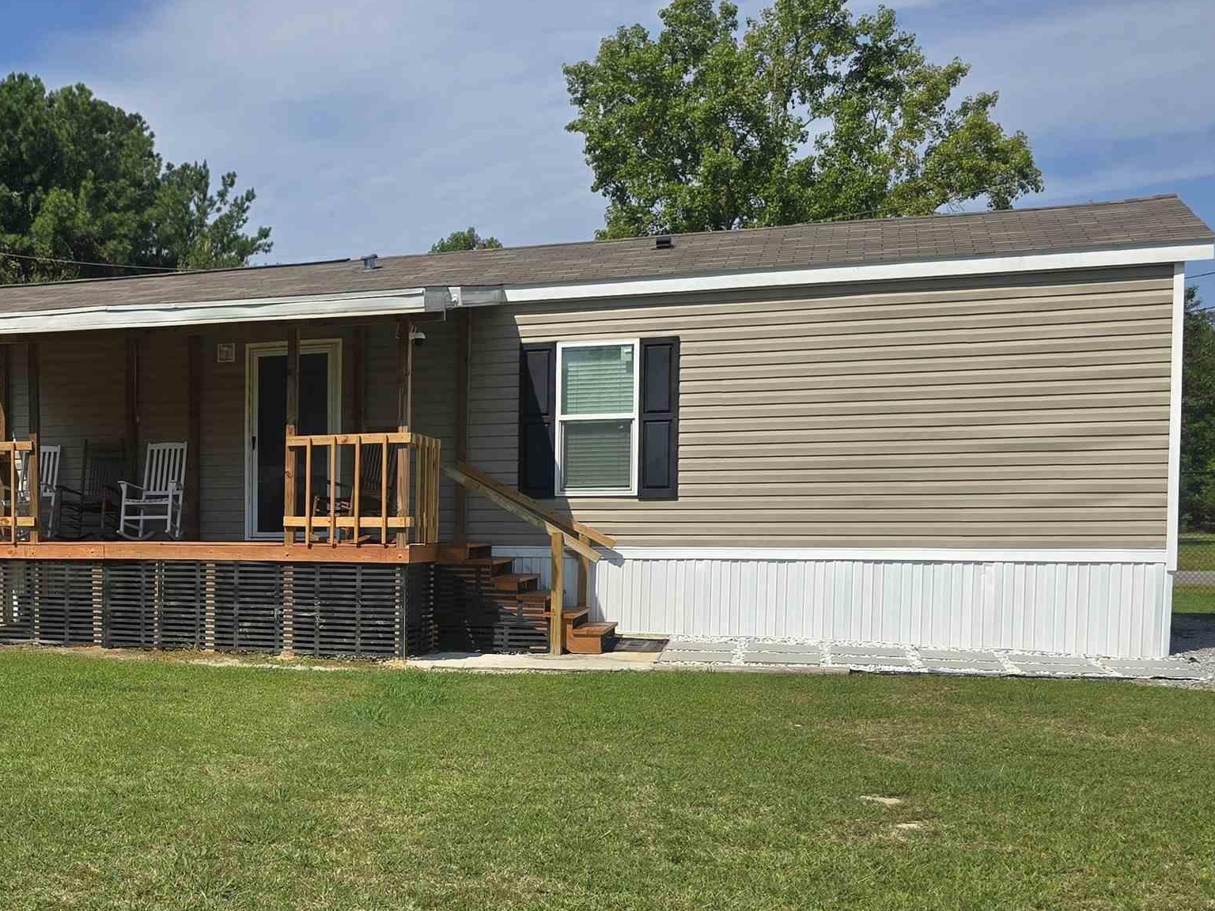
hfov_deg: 38.0
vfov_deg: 31.3
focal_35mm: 46
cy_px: 591
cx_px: 86
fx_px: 1615
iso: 12
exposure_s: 1/1361
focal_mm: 6.3
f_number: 1.7
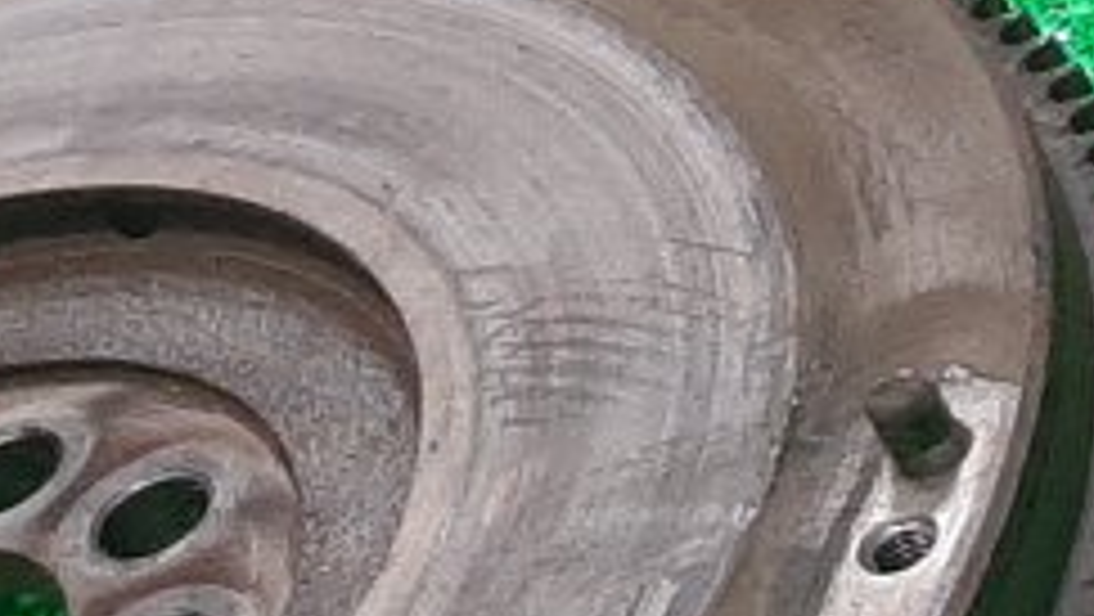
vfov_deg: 7.2
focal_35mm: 168
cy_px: 130
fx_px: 4876
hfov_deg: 10.3
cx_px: 2967
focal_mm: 3.93
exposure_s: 1/50
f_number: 1.7
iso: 159
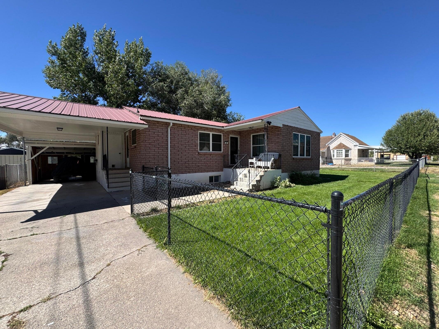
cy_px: 164
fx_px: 178
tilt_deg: -1.7
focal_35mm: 14
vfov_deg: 85.7
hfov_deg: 102.1
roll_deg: -0.1
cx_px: 220
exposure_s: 1/1078
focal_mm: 2.22
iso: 50
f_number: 2.2
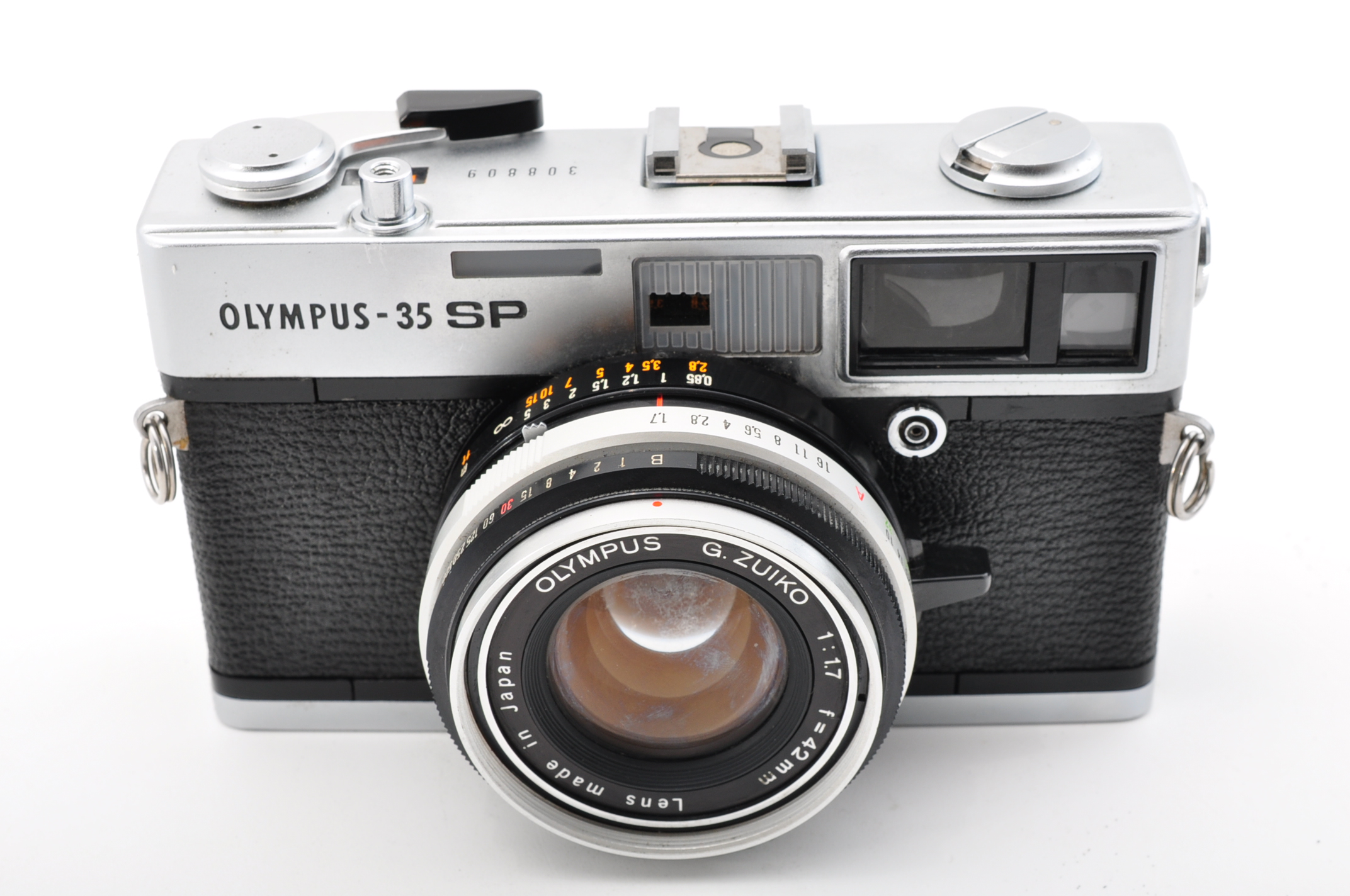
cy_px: 448
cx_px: 675
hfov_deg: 33.4
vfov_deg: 22.6
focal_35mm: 60
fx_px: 2247
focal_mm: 40
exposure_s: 1/200
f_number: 14
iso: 200
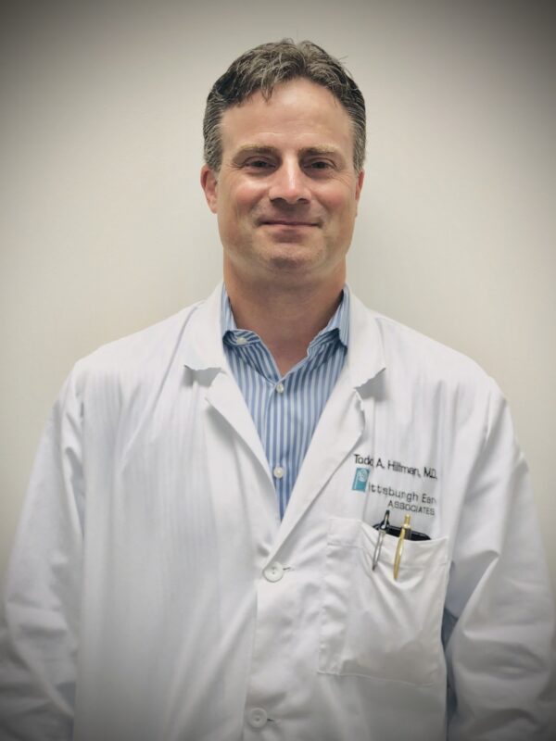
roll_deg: -0.9
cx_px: 278
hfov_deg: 28.0
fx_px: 1114
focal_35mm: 52
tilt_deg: -1.3
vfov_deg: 36.8
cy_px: 370
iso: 32
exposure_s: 1/32
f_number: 2.4
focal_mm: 6
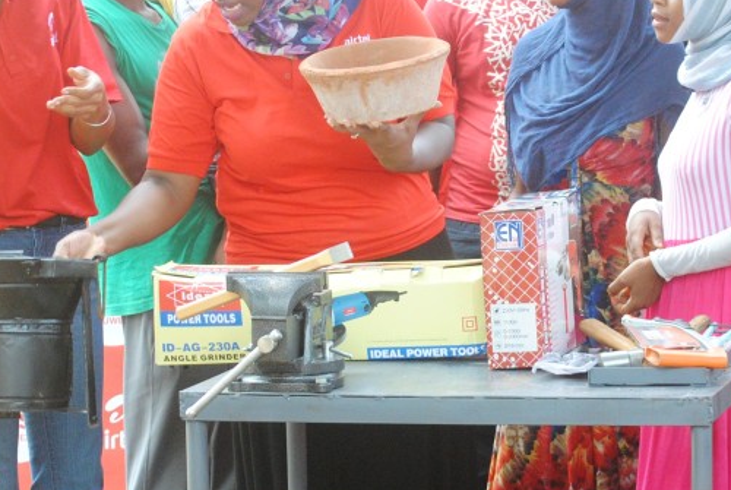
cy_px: 306
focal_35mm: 169
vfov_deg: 8.1
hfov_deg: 12.1
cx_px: 537
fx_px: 3437
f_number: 8
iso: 800
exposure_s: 1/250
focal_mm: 55
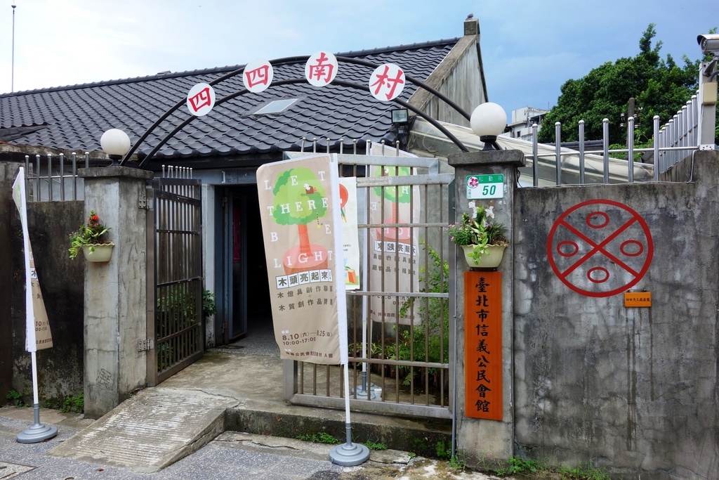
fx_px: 559
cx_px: 360
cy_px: 240
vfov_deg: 46.4
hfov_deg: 65.5
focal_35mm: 28
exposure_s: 1/100
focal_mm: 10.4
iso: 125
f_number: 5.6
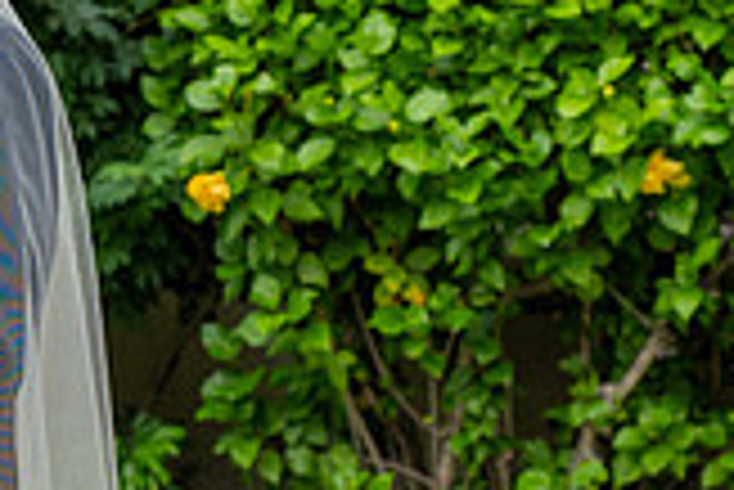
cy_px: 294
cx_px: -320
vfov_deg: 5.9
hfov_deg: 8.6
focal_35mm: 235
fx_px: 4796
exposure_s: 1/250
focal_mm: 51
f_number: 5
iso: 250
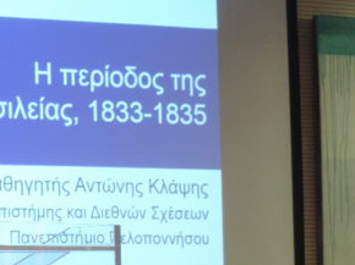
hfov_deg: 11.5
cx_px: -140
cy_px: 234
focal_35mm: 166
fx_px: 1701
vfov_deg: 8.9
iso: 400
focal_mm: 8.3
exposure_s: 1/30
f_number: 3.5
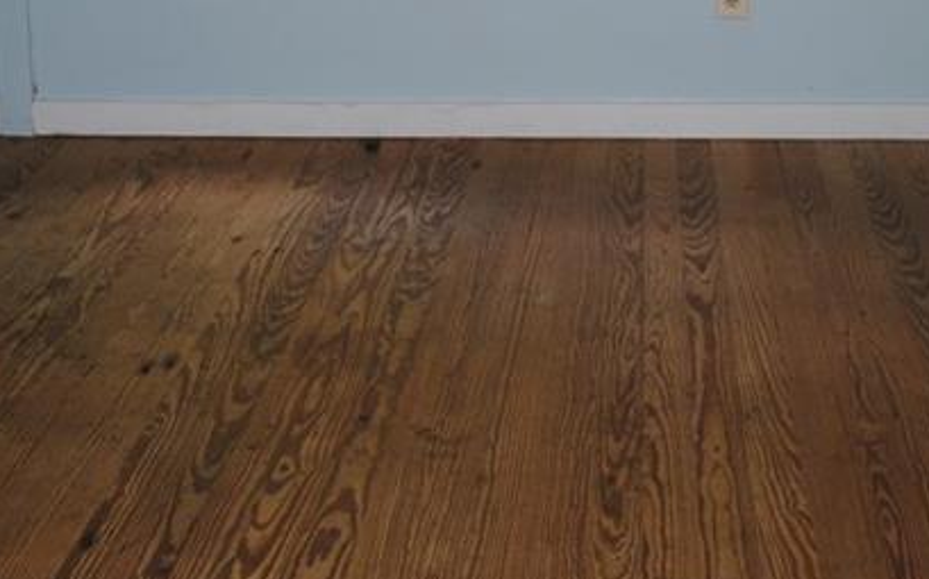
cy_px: -9
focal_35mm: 69
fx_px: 1746
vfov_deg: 18.3
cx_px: 413
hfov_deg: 29.8
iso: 200
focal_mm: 18
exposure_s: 1/60
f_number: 3.5
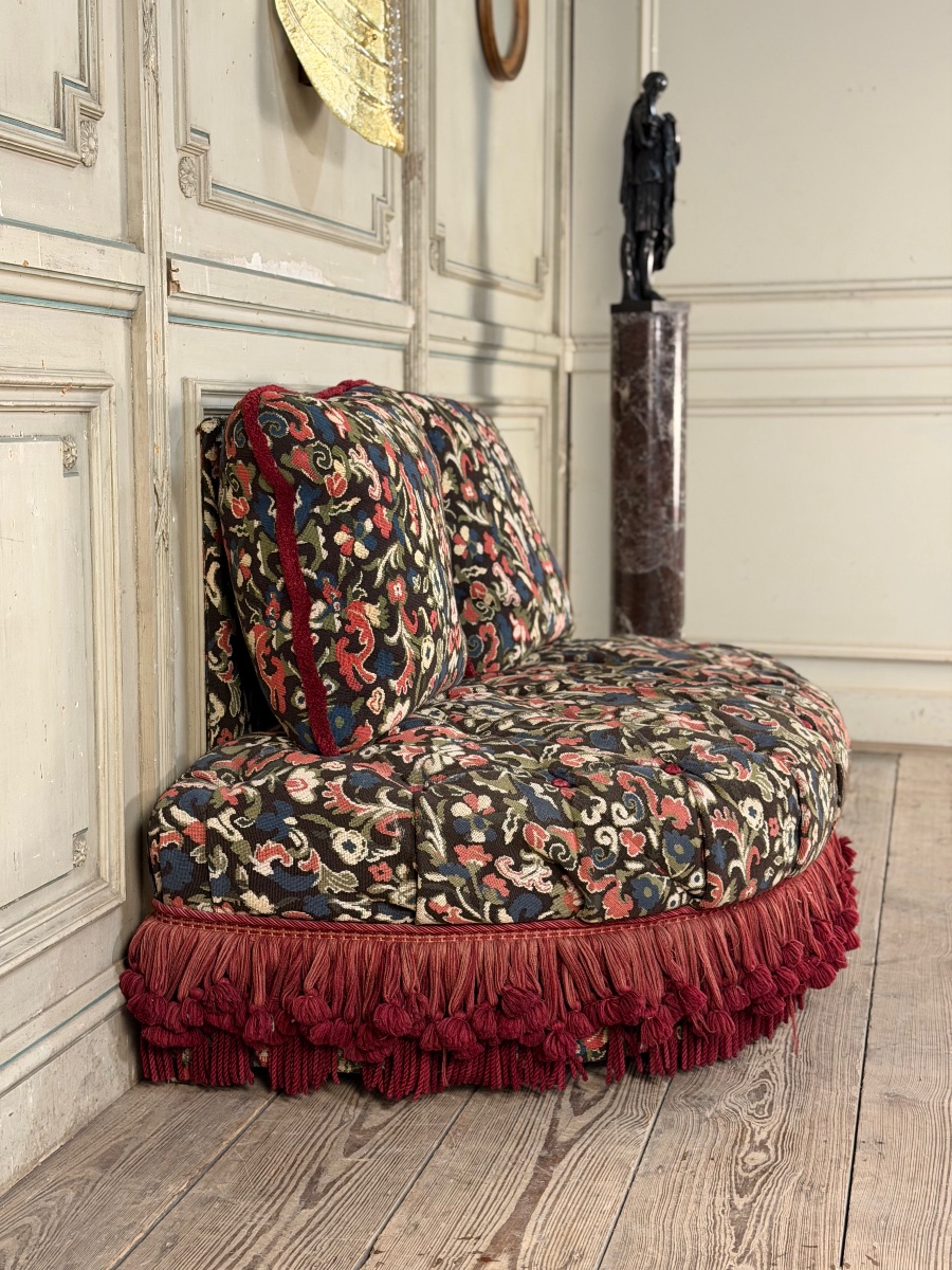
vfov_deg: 39.7
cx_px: 476
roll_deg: +0.5
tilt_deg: -7.5
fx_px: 1760
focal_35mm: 48
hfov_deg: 30.3
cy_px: 635
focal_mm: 6.76
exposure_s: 1/50
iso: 200
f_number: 1.78
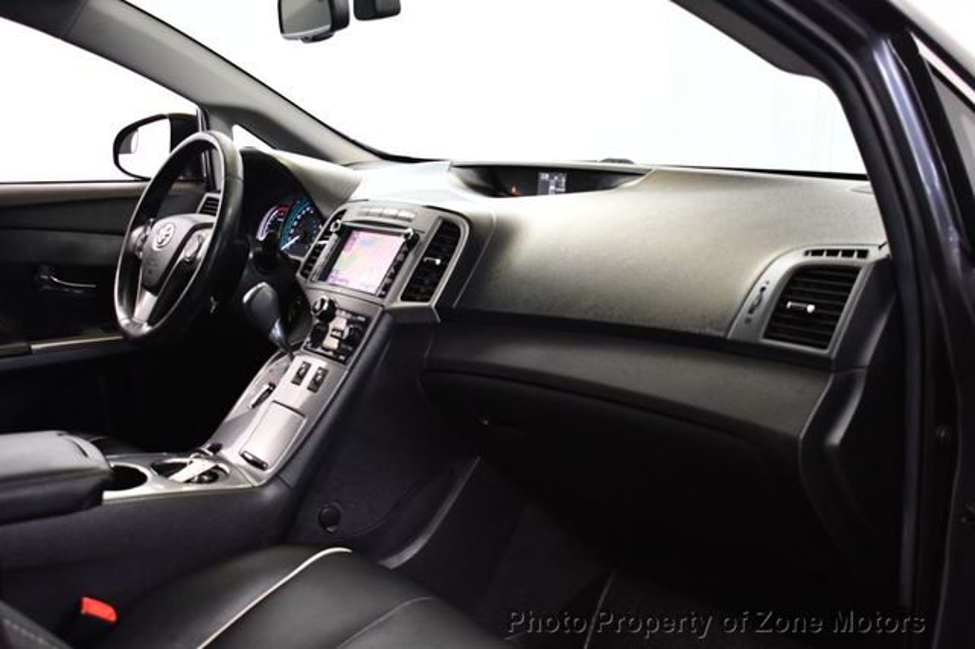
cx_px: 488
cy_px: 324
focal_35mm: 37
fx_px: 1002
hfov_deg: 51.9
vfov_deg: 35.9
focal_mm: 25
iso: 3200
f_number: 4
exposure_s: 1/100
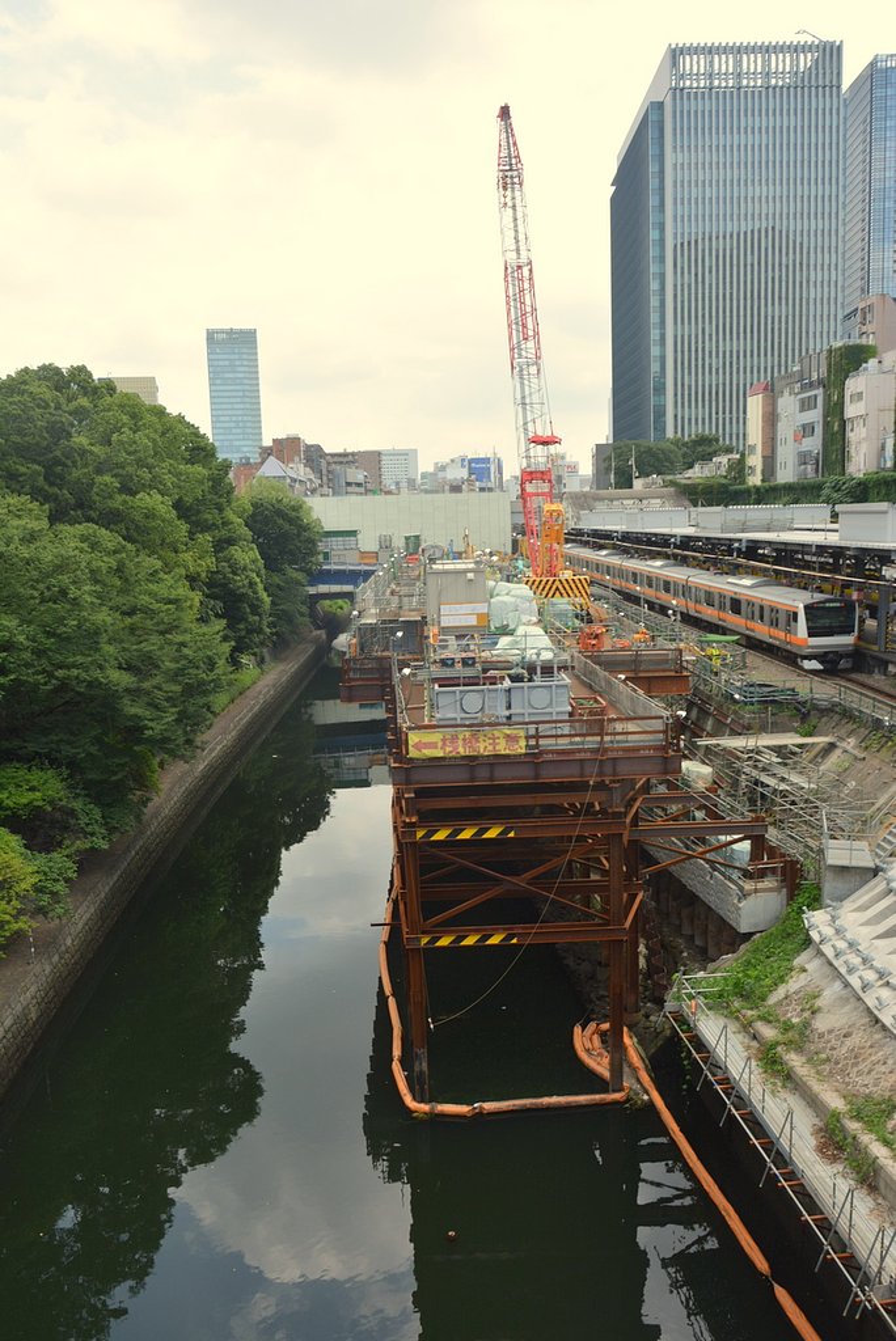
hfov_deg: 48.0
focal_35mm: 27
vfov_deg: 67.4
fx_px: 1007
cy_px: 670
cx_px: 448
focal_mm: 18
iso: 180
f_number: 8
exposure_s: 1/250
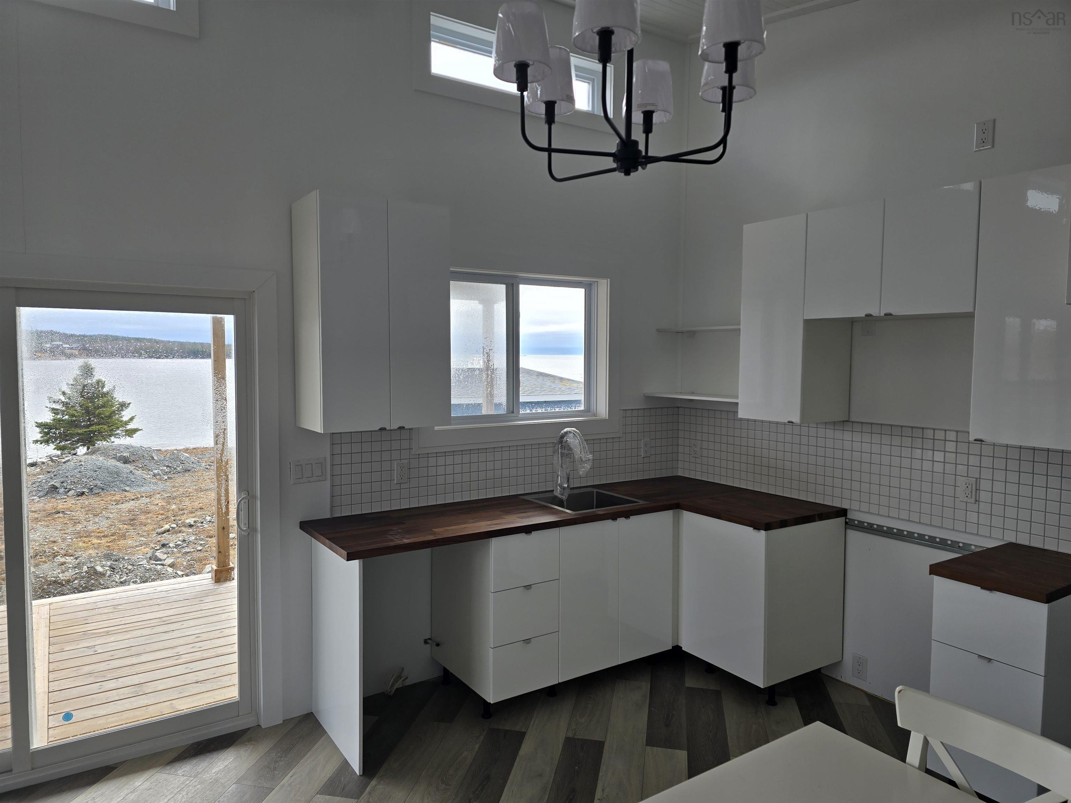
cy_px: 402
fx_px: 712
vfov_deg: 58.9
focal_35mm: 23
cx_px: 536
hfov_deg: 73.9
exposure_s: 1/243
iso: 12
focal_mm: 6.3
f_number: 1.7
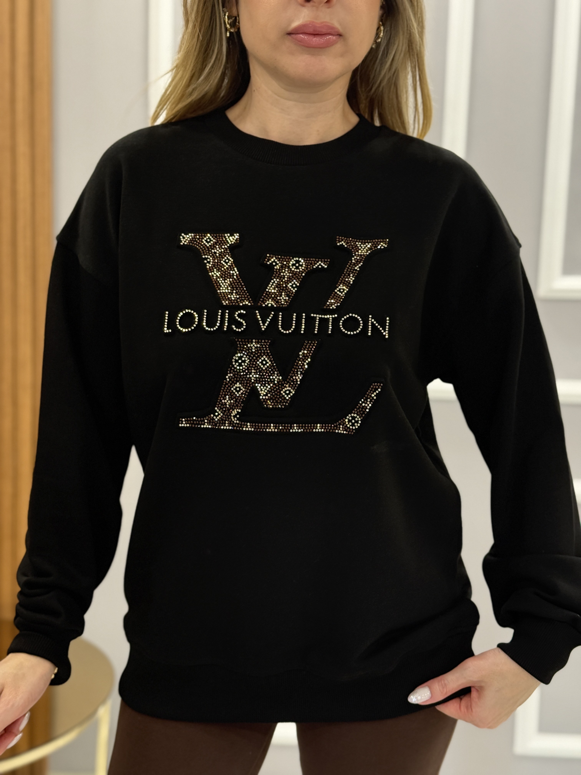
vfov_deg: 39.7
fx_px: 1074
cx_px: 290
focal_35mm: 48
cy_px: 388
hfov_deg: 30.3
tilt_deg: -6.5
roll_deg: -2.2
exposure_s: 1/60
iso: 250
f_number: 1.78
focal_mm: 6.76
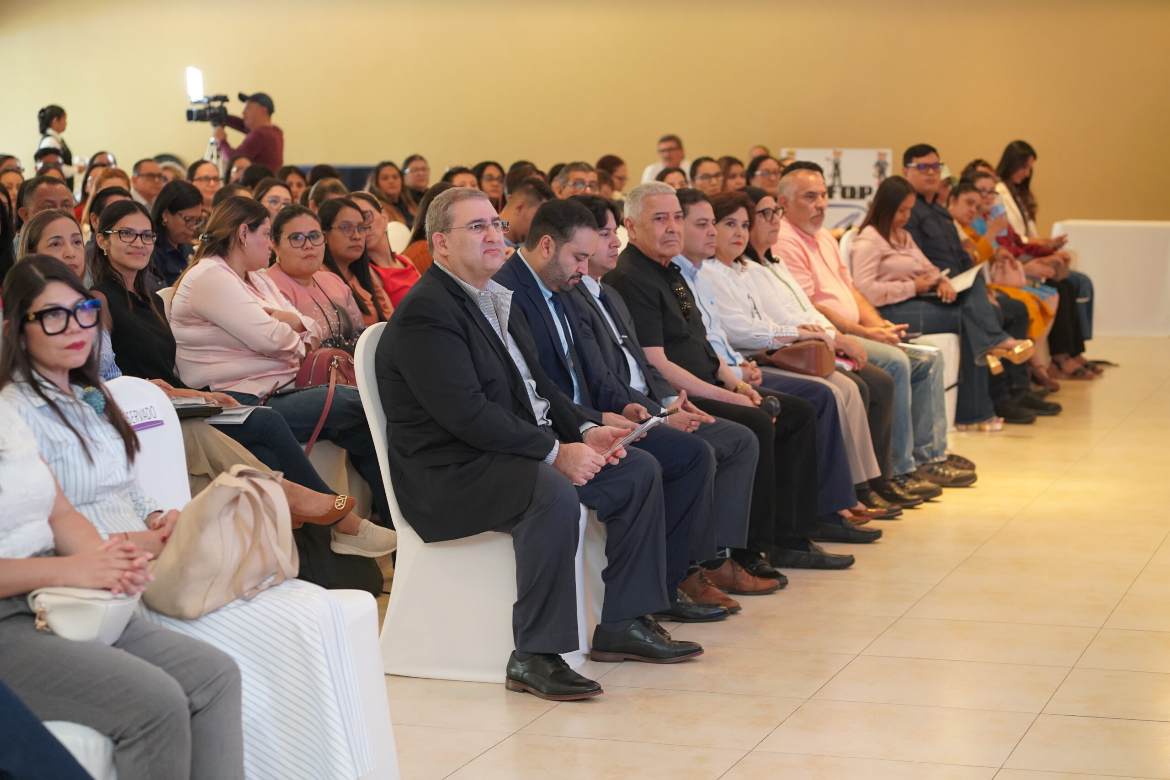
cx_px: 585
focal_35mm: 85
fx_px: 2762
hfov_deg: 23.9
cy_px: 390
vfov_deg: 16.1
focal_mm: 85
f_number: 4
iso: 4000
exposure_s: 1/160
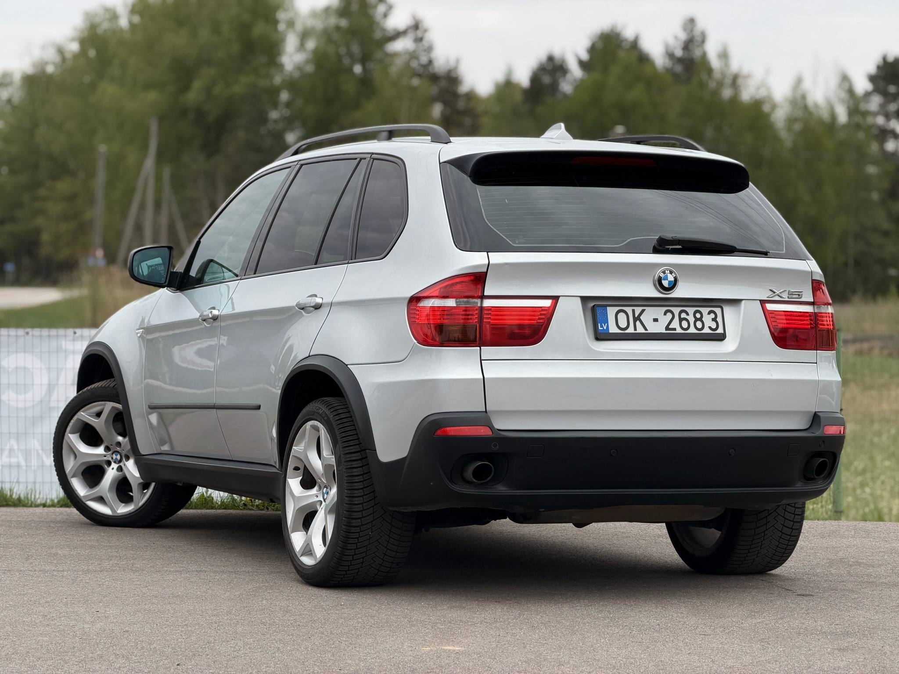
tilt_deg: -1.5
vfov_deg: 14.8
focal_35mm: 100
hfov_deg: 19.6
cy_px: 337
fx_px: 2597
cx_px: 450
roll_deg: +0.3
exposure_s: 1/554
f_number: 2.8
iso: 50
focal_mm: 16.89
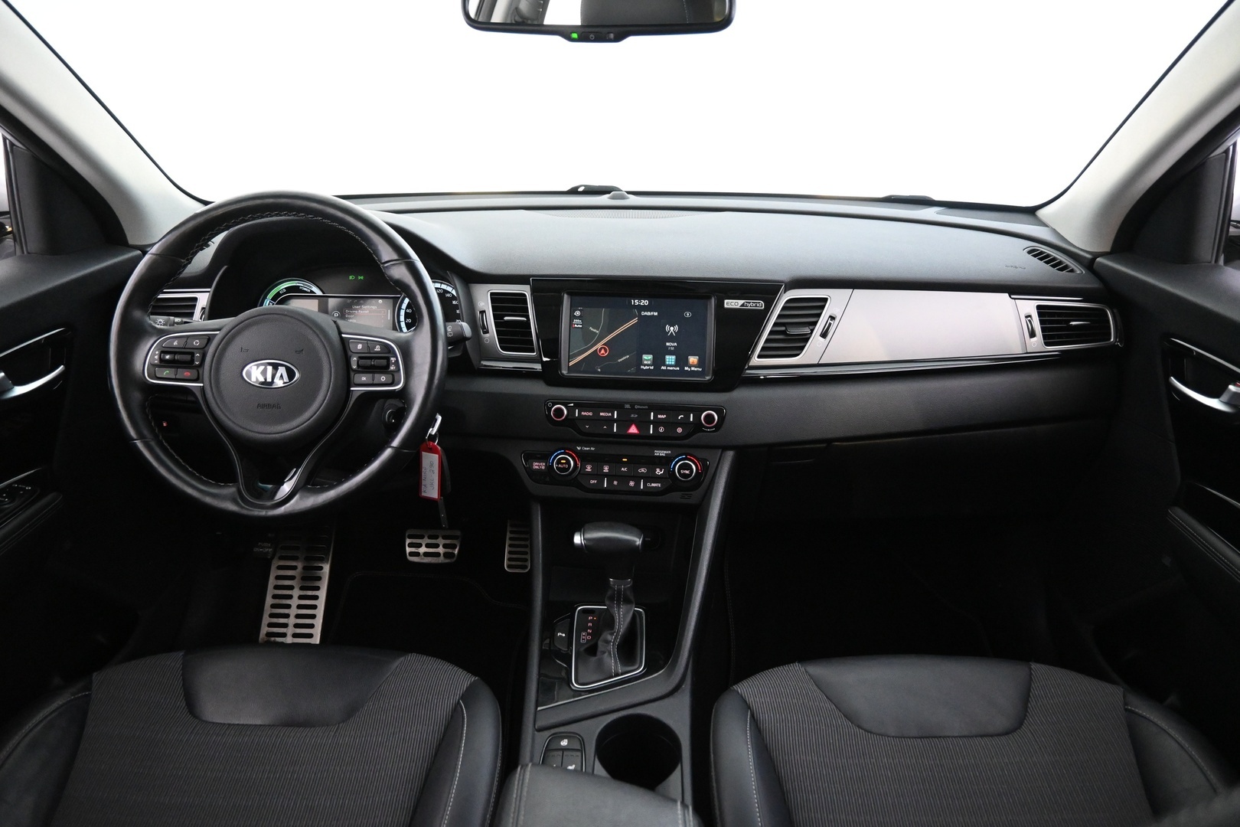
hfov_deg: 73.7
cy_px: 414
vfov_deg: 53.1
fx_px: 827
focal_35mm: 24
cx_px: 620
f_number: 3.5
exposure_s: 1/25
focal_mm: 16
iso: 5000
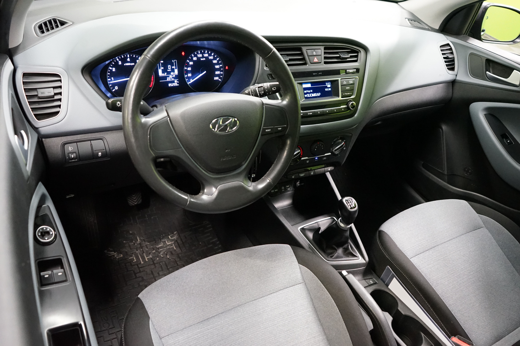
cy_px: 173
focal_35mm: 28
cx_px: 260
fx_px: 404
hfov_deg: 65.5
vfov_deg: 46.4
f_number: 5
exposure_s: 1/50
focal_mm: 28
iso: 6400
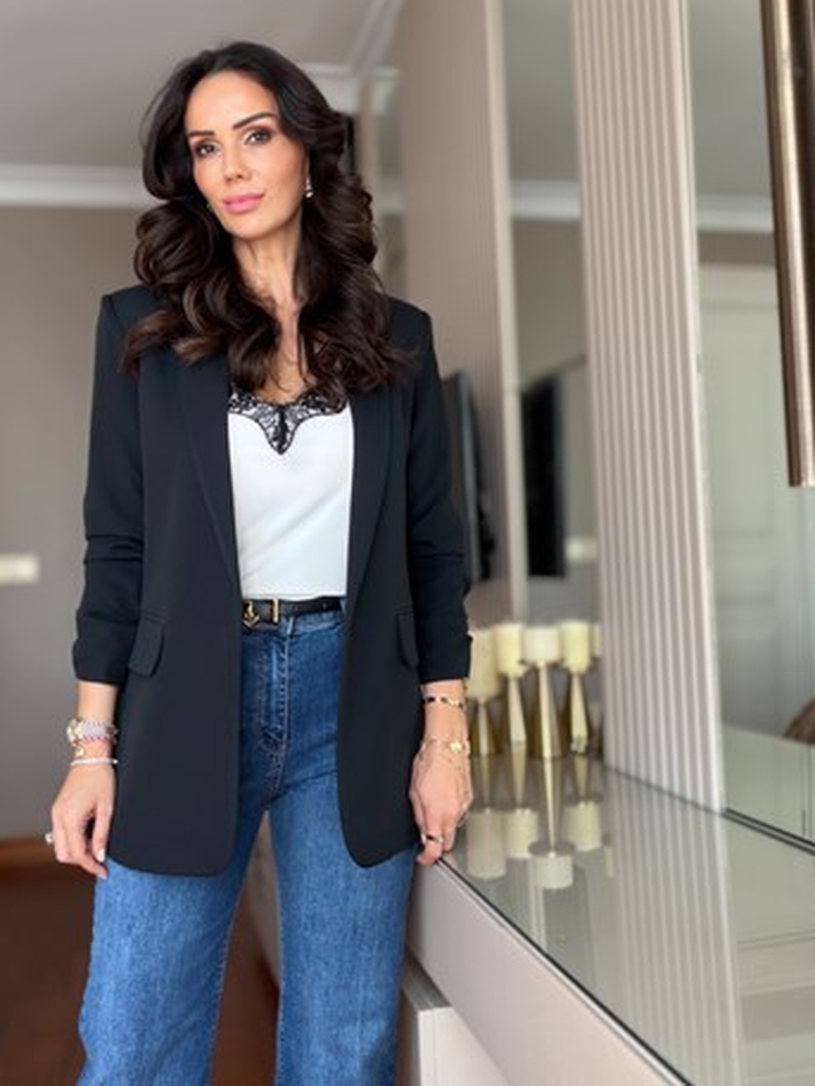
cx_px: 356
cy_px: 474
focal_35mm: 35
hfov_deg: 40.6
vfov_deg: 52.5
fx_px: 1098
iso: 32
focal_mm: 2.71
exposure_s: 1/121
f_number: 1.9
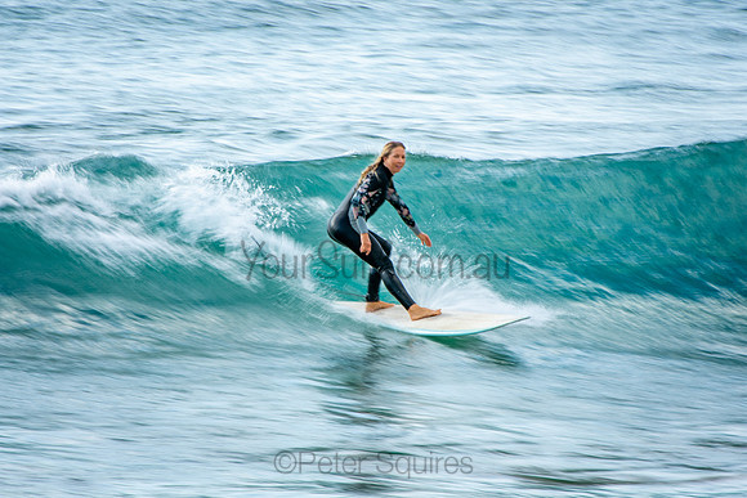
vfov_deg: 2.3
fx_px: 12452
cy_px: 249
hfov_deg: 3.4
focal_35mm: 600
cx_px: 374
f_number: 20
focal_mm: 400
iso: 100
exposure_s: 1/20
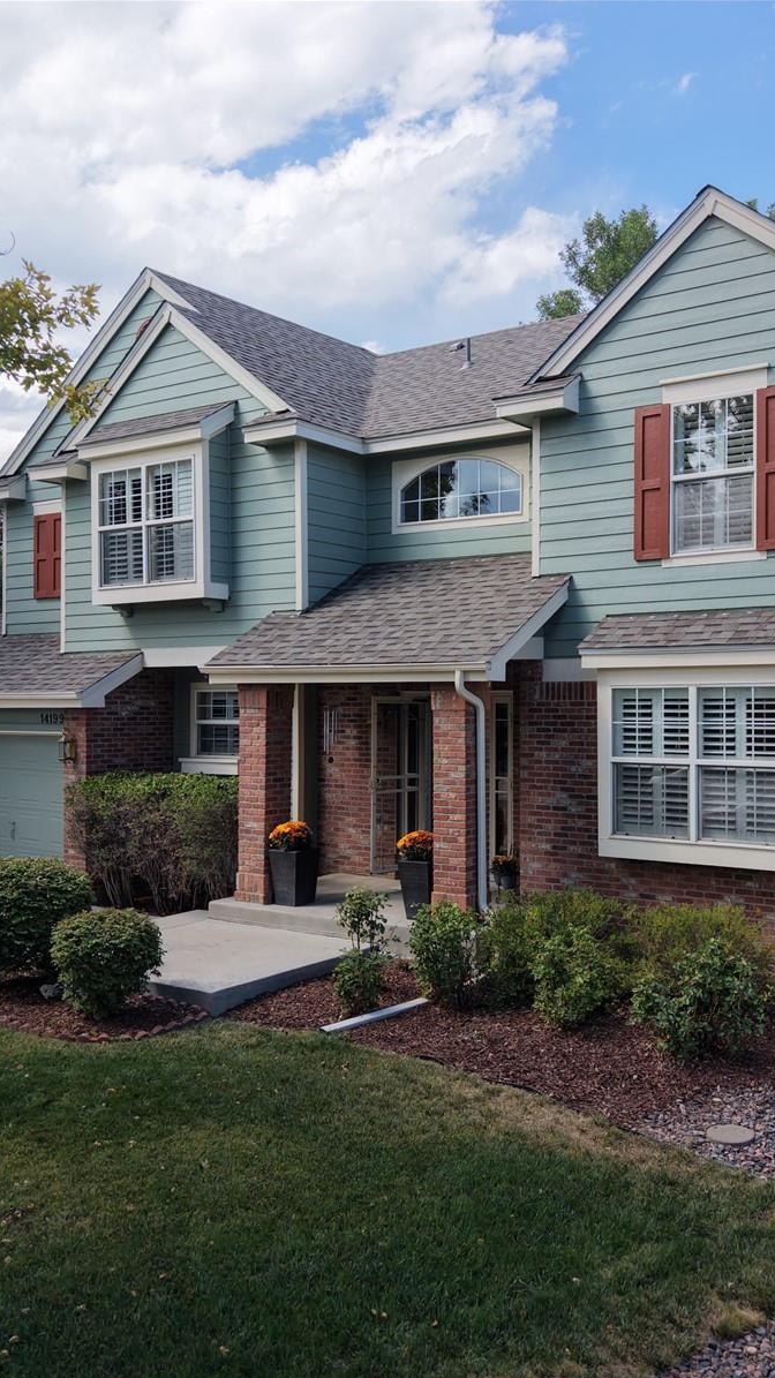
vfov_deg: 56.6
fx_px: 1279
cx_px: 490
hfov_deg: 33.5
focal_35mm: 35
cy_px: 691
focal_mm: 8.67
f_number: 1.8
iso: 100
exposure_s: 1/640
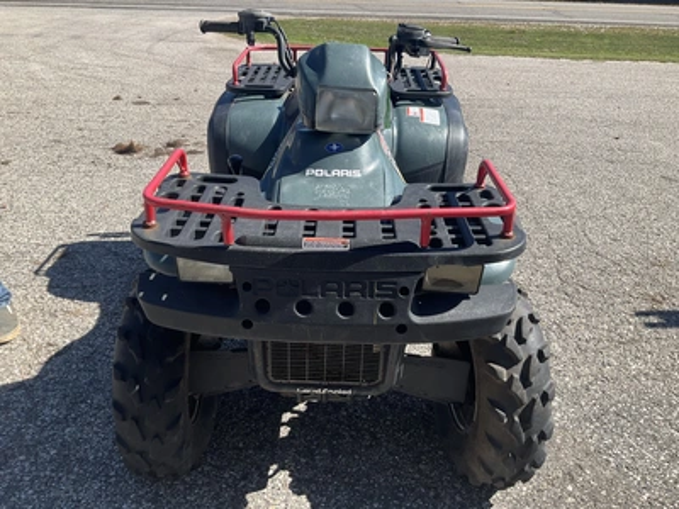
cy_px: 254
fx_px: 569
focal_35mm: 29
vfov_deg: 48.2
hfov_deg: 61.7
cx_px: 340
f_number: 1.8
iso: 25
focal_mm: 3
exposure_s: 1/997
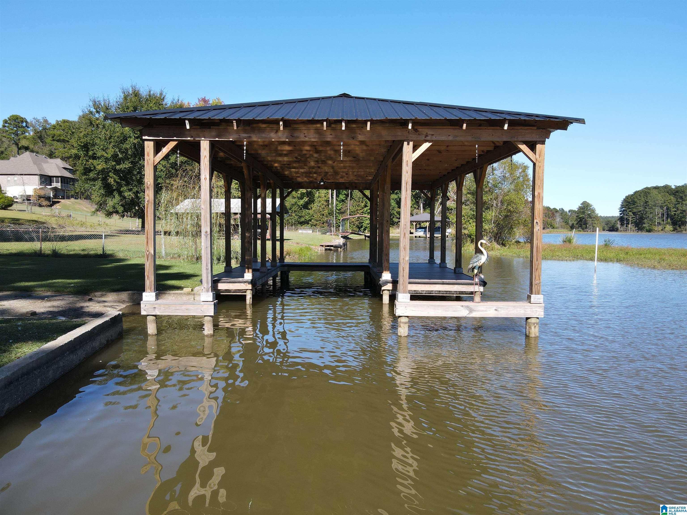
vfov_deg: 56.8
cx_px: 344
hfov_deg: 71.6
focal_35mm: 24
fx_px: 476
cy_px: 258
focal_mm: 4.5
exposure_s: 1/350
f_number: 2.8
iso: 100
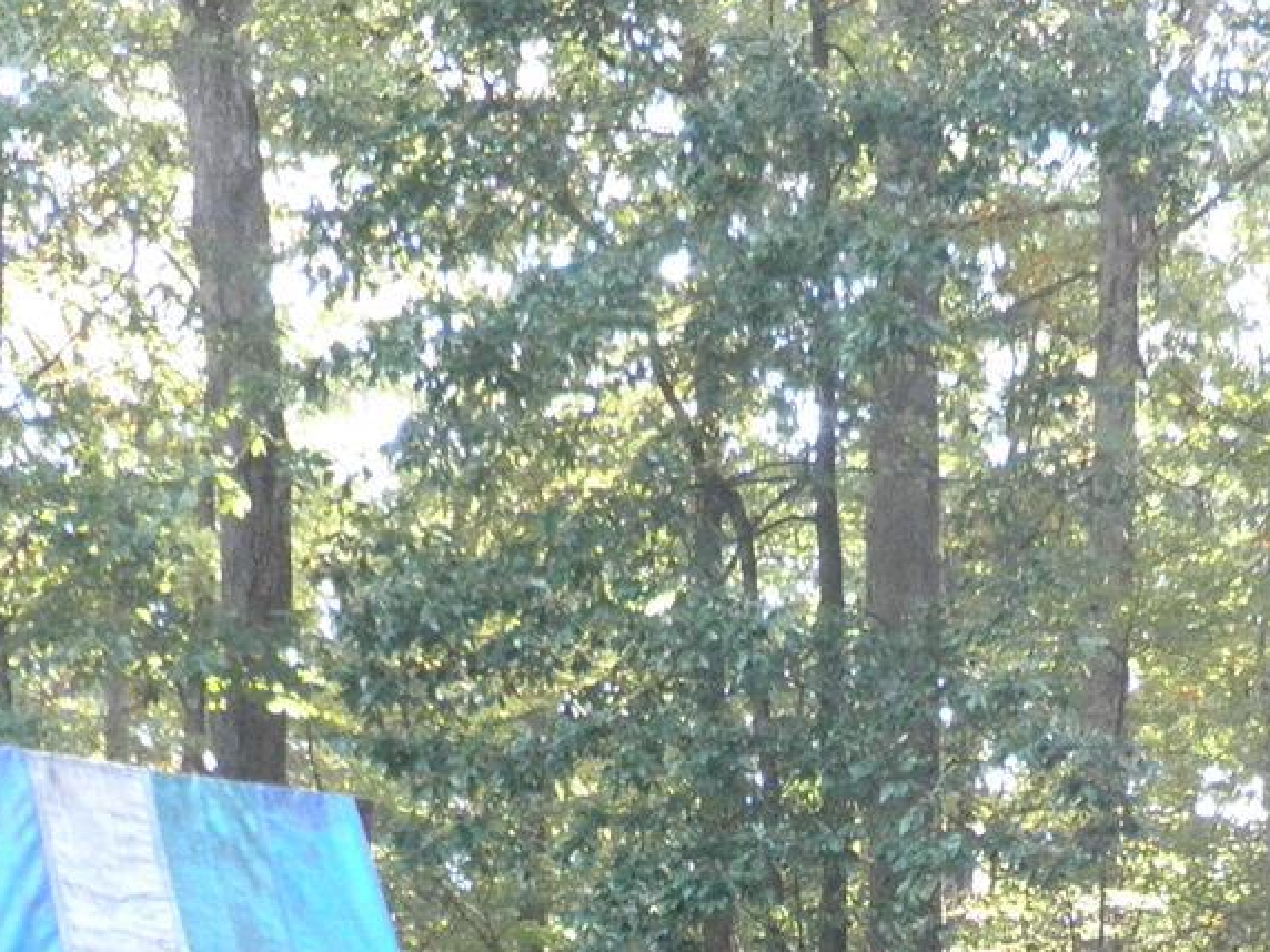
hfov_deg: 22.6
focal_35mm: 86
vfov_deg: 16.3
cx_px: 875
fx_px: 3155
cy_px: 1223
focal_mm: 4.3
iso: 250
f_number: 3.3
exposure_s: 1/30
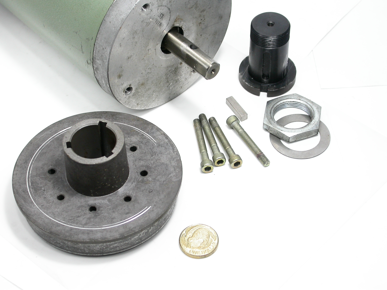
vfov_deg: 17.2
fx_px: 961
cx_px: 194
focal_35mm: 86
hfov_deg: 22.8
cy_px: 145
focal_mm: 17.8
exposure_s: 1/30
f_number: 3.6
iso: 100
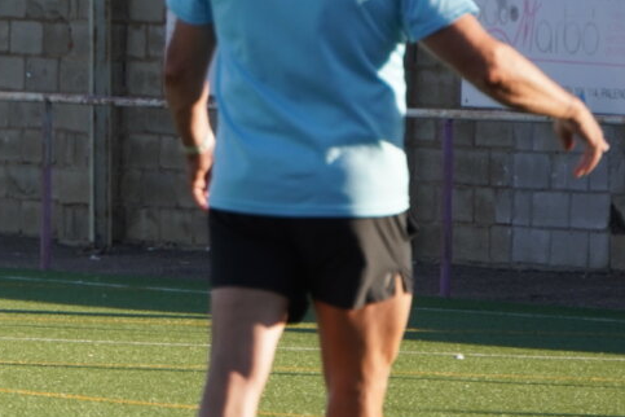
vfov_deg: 1.6
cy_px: 178
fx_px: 14495
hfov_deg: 2.5
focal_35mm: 835
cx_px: -140
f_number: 6.3
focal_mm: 210
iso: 250
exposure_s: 1/400
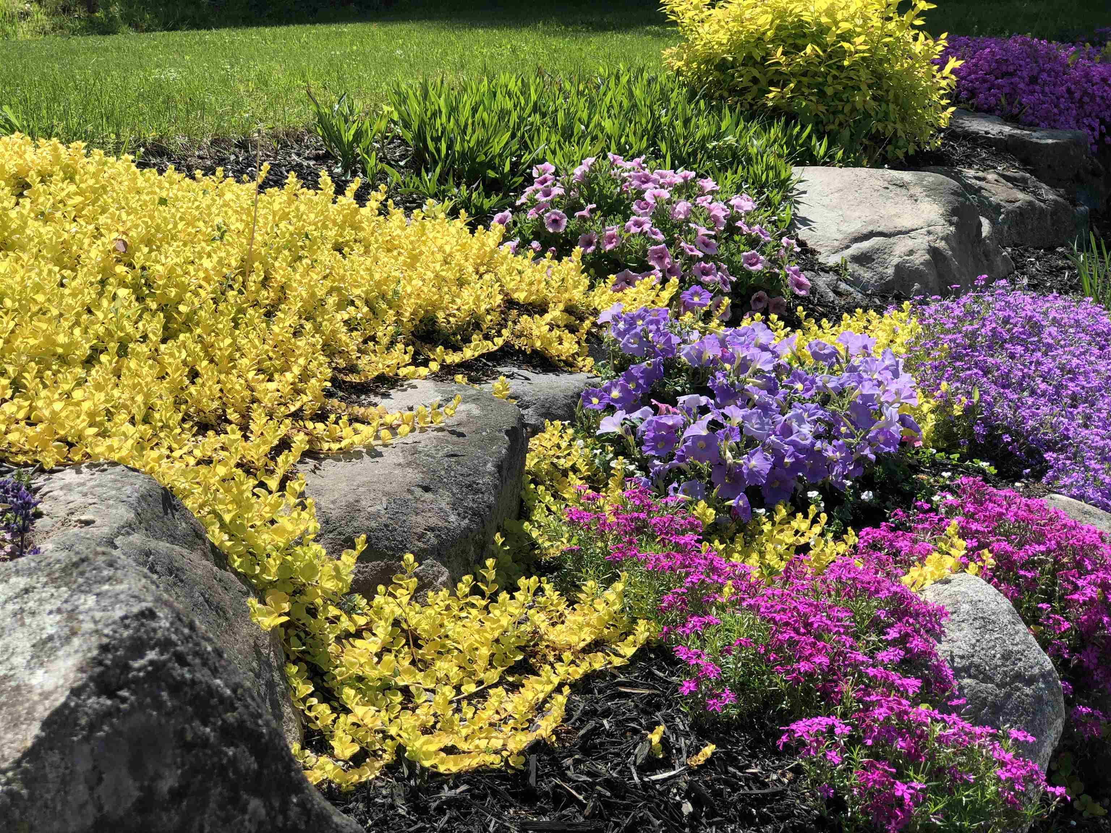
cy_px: 416
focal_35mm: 57
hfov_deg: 33.8
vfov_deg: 25.7
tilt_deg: -11.4
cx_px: 556
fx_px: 1829
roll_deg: +4.4
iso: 20
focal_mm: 6.6
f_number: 2.8
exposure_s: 1/695
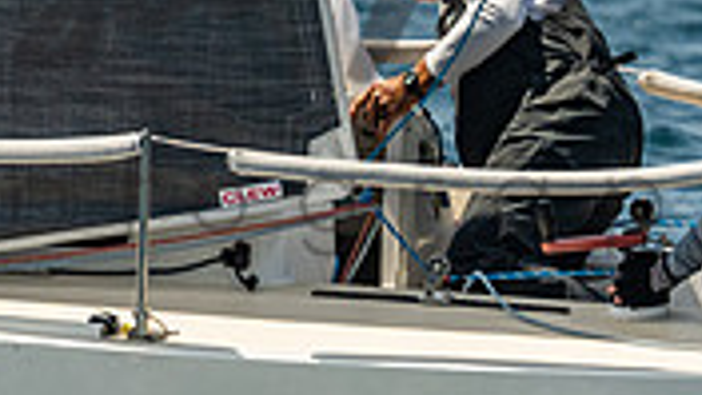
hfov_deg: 2.6
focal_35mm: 837
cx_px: 789
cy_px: 49
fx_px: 15580
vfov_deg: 1.5
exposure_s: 1/1250
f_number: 6.3
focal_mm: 200
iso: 320
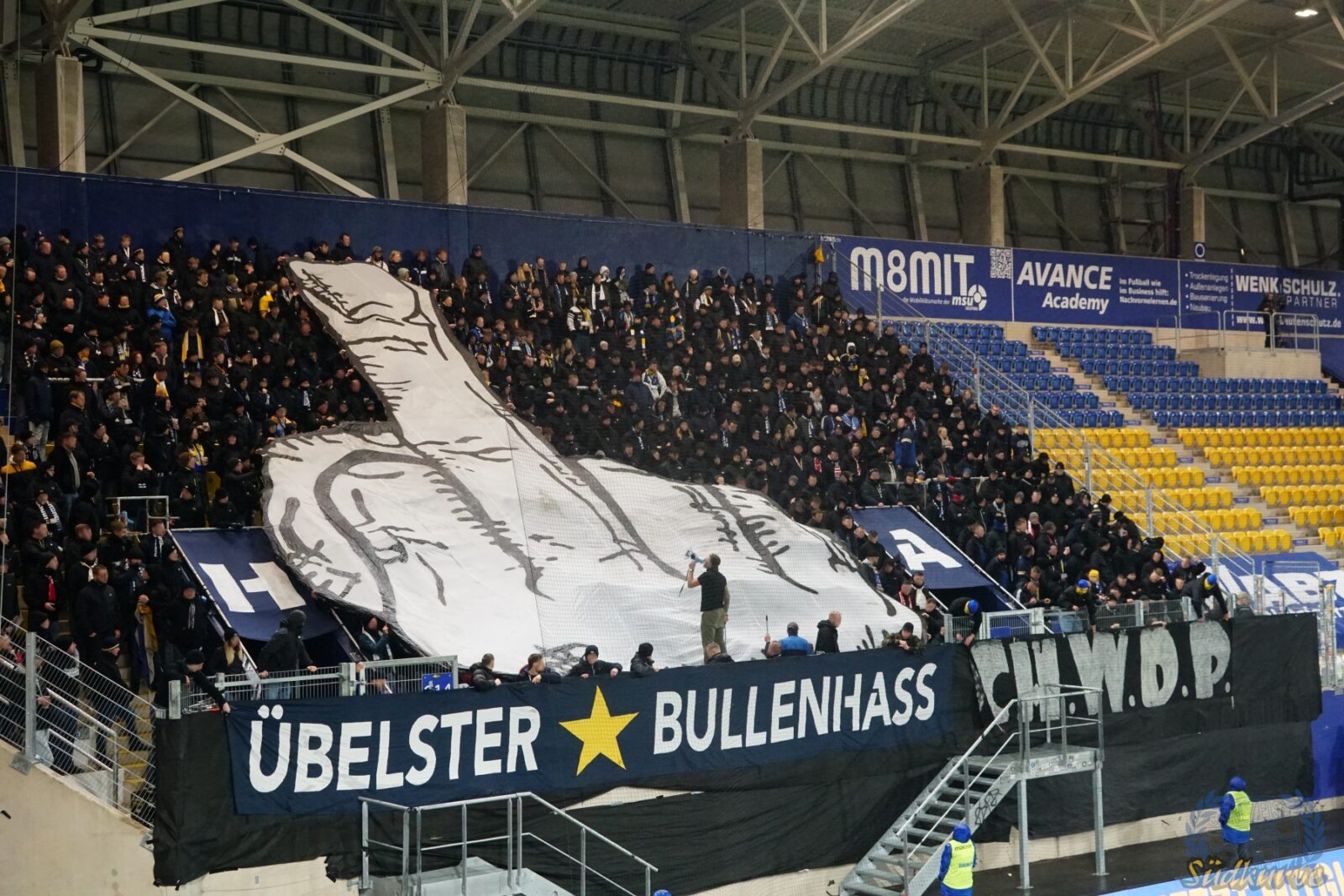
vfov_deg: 26.5
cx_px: 672
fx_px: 1904
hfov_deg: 38.9
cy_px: 448
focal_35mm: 51
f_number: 8
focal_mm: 34
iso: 5000
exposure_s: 1/200
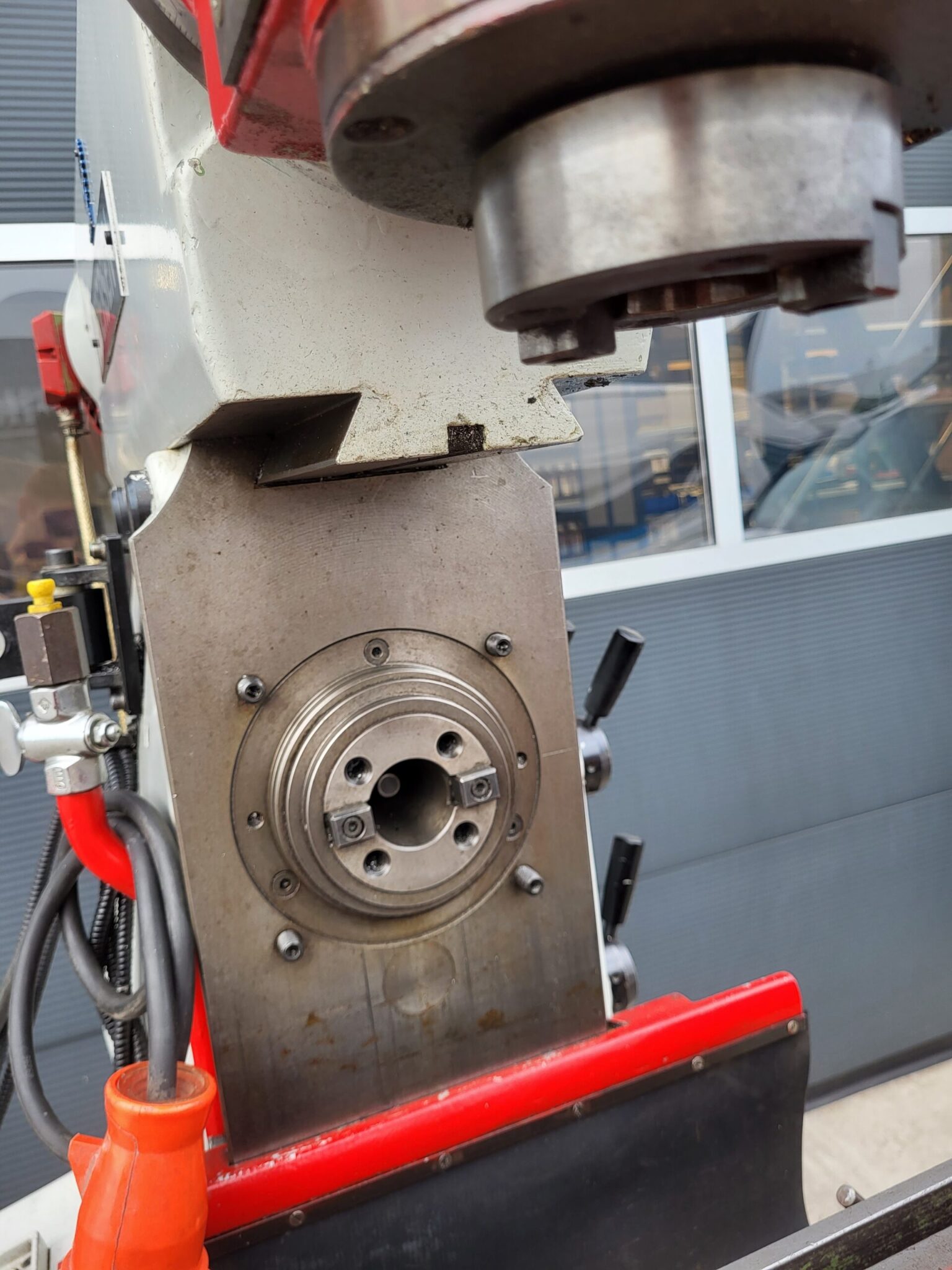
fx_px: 953
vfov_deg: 67.3
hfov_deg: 53.1
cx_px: 476
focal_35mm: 26
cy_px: 635
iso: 50
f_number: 1.8
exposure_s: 1/100
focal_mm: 5.4
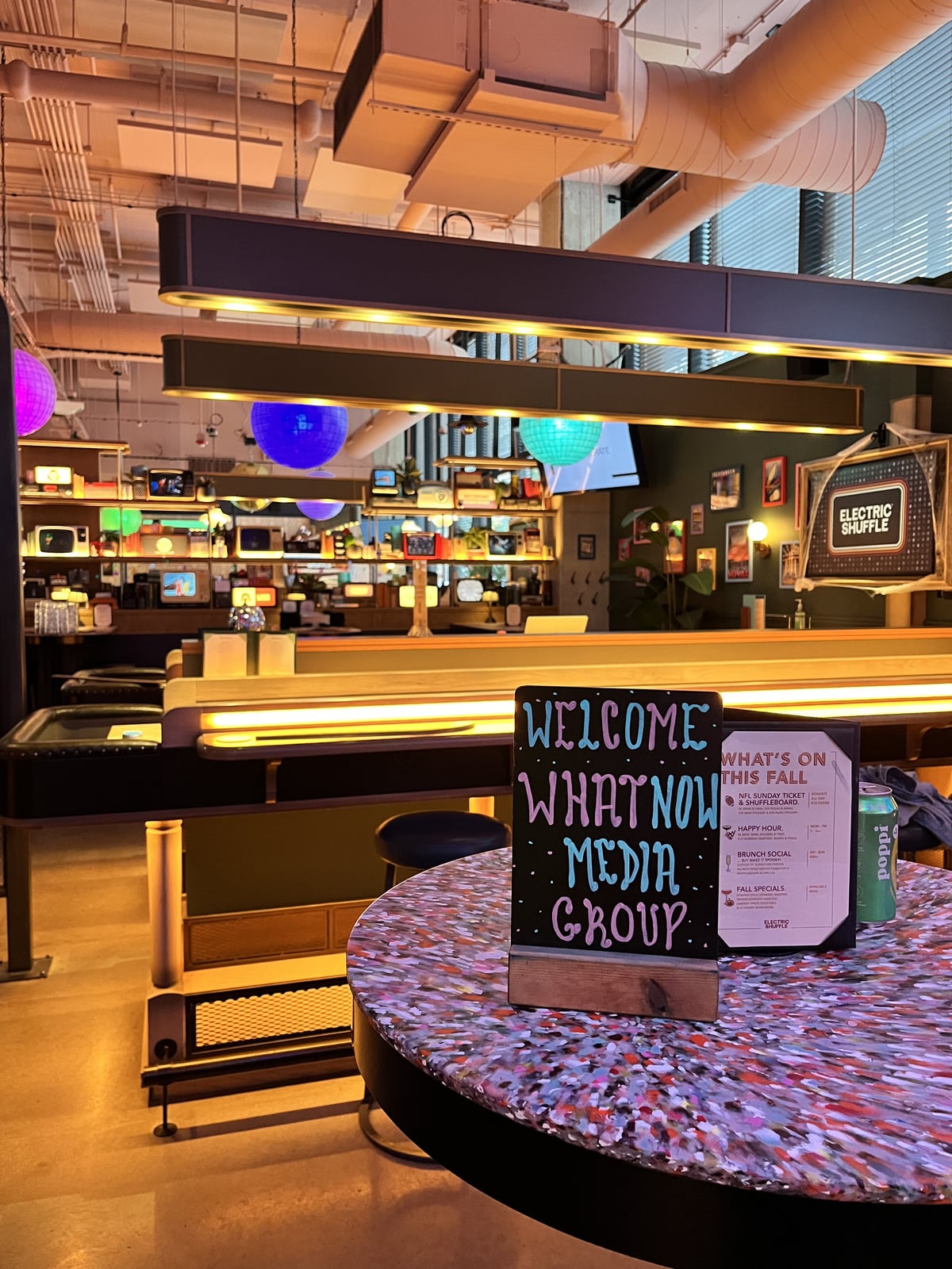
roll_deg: +0.2
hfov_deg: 53.1
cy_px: 634
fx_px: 953
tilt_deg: -3.5
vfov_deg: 67.3
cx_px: 476
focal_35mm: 26
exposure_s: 1/60
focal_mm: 5.1
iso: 500
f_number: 1.6
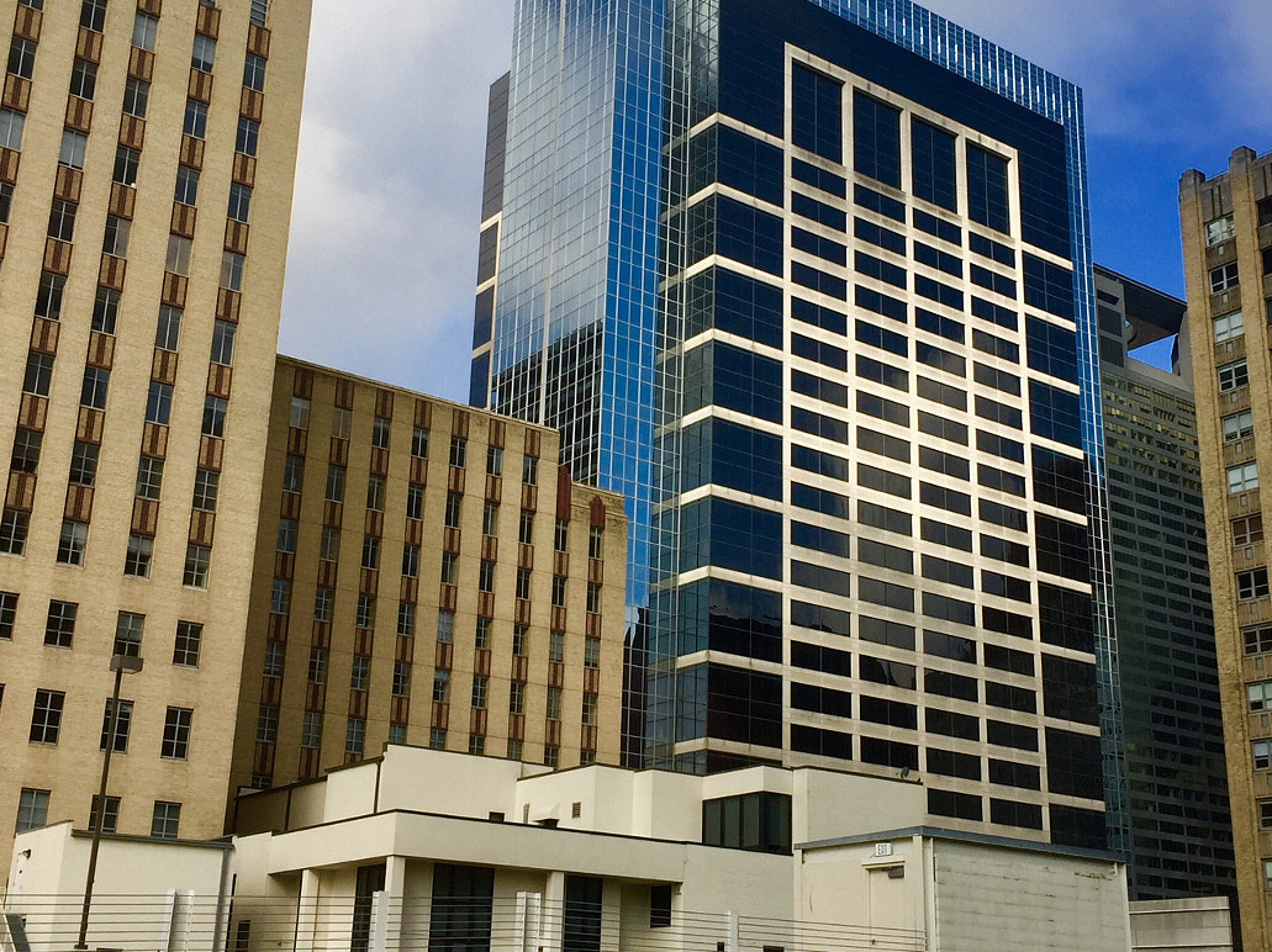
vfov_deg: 32.2
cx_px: 661
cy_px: 478
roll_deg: -2.8
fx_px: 1653
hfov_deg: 42.1
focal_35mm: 45
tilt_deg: +19.3
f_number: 2.2
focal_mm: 4.15
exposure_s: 1/395
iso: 32
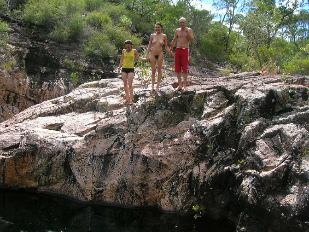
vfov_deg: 41.8
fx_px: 304
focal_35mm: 34
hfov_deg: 54.0
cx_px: 154
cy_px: 116
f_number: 4.9
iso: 50
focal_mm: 5.7
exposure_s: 1/248
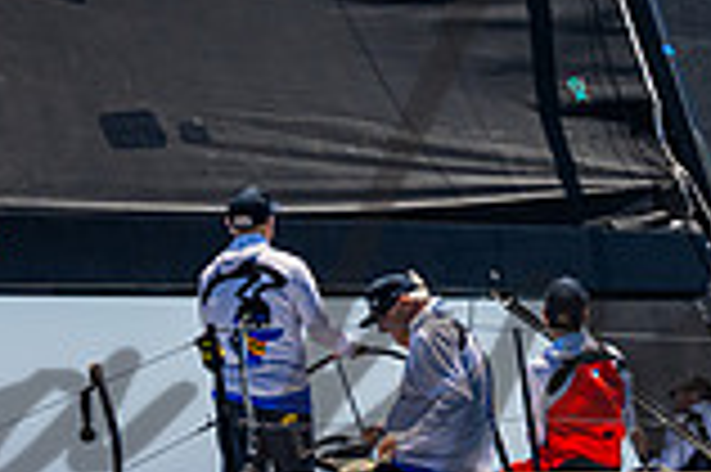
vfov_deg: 5.0
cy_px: 184
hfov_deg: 7.6
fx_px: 5366
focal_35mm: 272
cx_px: 603
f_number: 8
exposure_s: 1/2500
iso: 500
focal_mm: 58
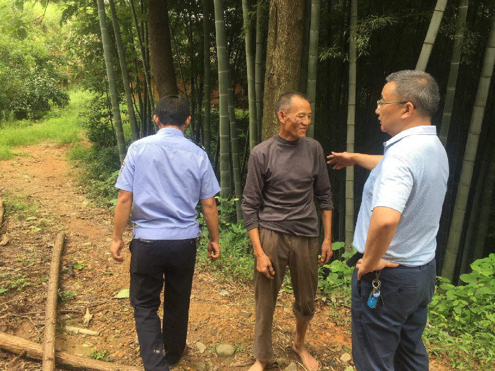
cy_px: 186
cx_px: 248
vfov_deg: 48.2
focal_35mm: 29
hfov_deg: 61.7
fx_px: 415
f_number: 2.2
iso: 32
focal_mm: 4.15
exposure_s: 1/222
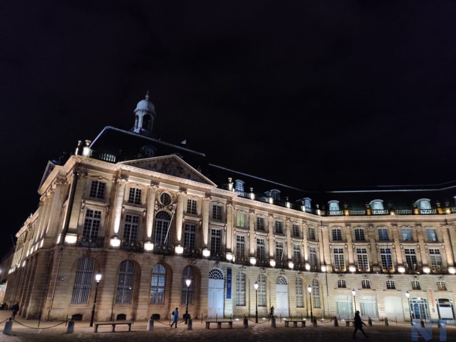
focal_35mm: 27
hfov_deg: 65.3
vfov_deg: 51.4
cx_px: 228
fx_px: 356
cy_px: 171
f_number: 1.65
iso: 800
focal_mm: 4.75
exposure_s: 1/33
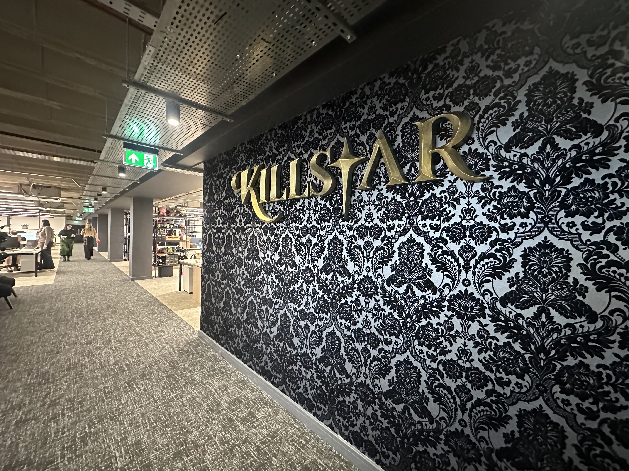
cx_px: 314
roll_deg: -1.4
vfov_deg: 85.7
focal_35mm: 14
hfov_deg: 102.1
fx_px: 254
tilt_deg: -0.4
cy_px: 236
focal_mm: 2.22
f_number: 2.2
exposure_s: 1/34
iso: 1250
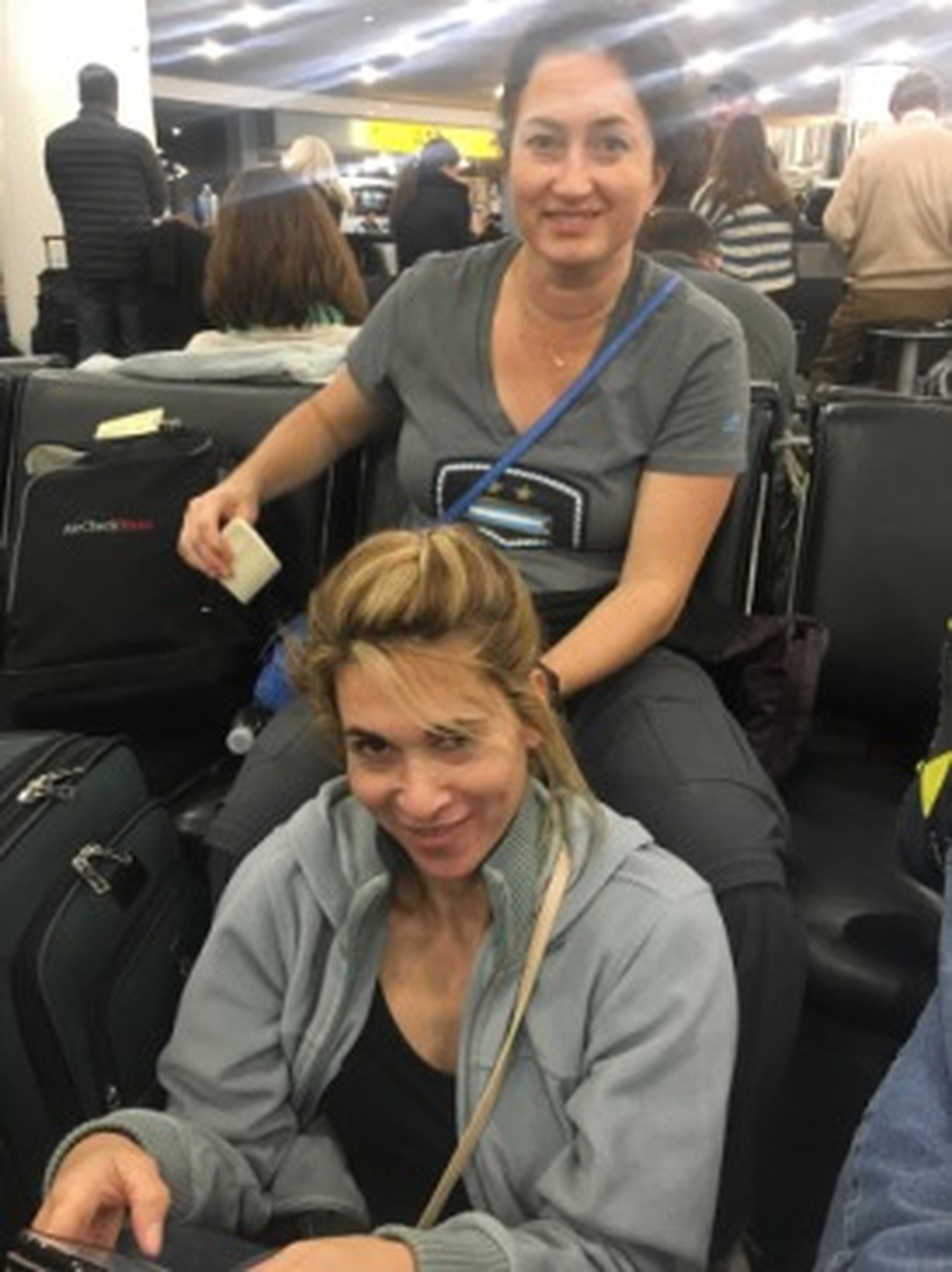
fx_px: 1065
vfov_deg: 61.7
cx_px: 476
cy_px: 636
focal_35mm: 29
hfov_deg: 48.2
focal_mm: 4.15
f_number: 2.2
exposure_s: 1/20
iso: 200
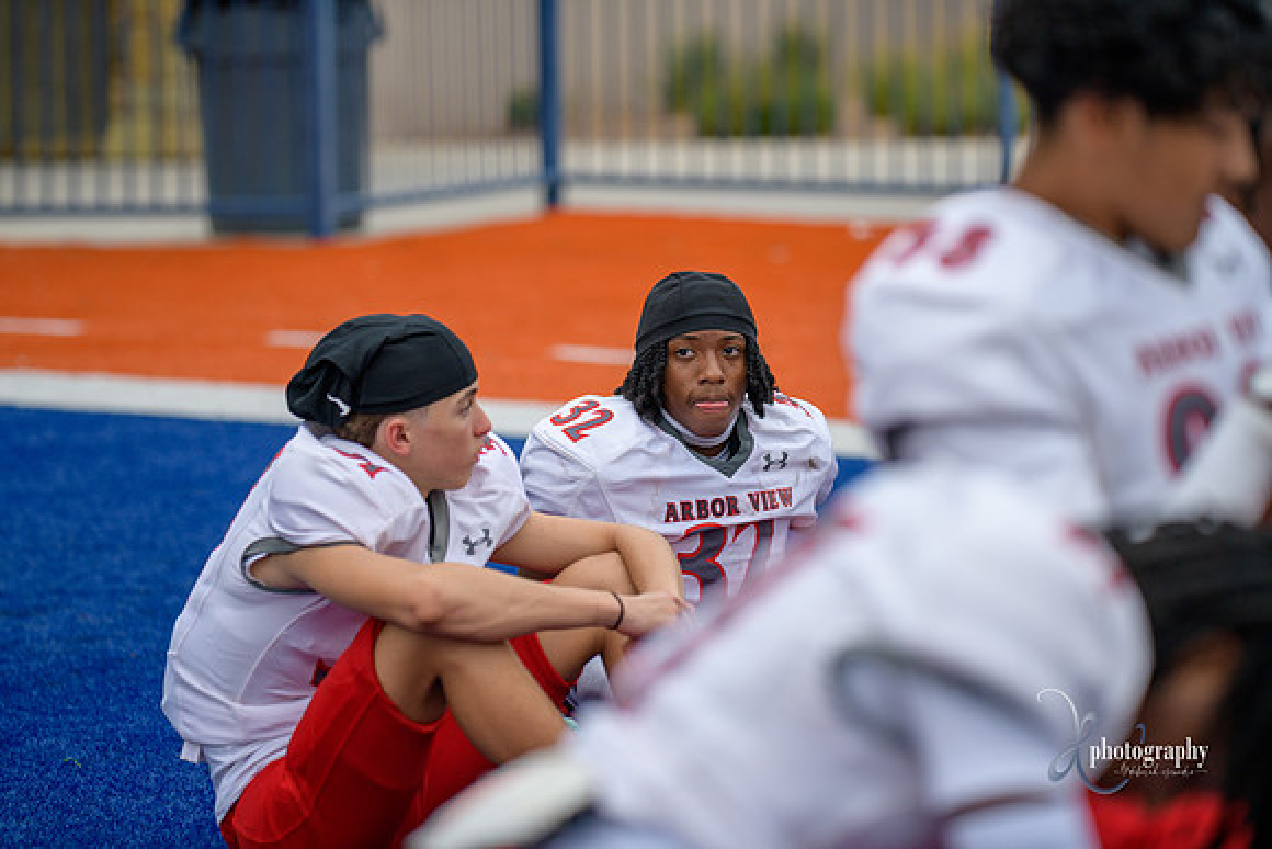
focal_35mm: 170
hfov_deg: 12.1
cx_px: 636
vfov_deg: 8.1
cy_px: 424
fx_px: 6008
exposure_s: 1/500
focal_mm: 170
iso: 140
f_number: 2.8
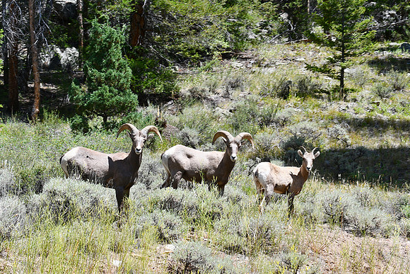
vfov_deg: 13.0
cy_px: 137
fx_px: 1196
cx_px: 205
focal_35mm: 105
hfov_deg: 19.5
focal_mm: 70
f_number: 8
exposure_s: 1/250
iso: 160
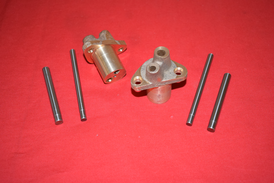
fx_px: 365
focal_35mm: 48
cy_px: 92
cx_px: 137
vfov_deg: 28.1
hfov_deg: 41.1
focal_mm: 32
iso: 1250
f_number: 5
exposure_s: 1/200
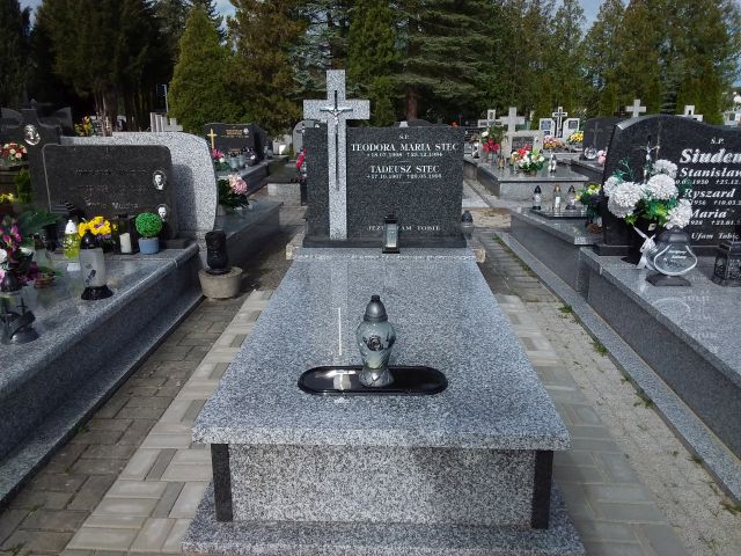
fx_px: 599
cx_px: 370
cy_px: 278
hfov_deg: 63.4
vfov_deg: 49.7
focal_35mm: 28
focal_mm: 2.91
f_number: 1.9
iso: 40
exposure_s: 1/1912
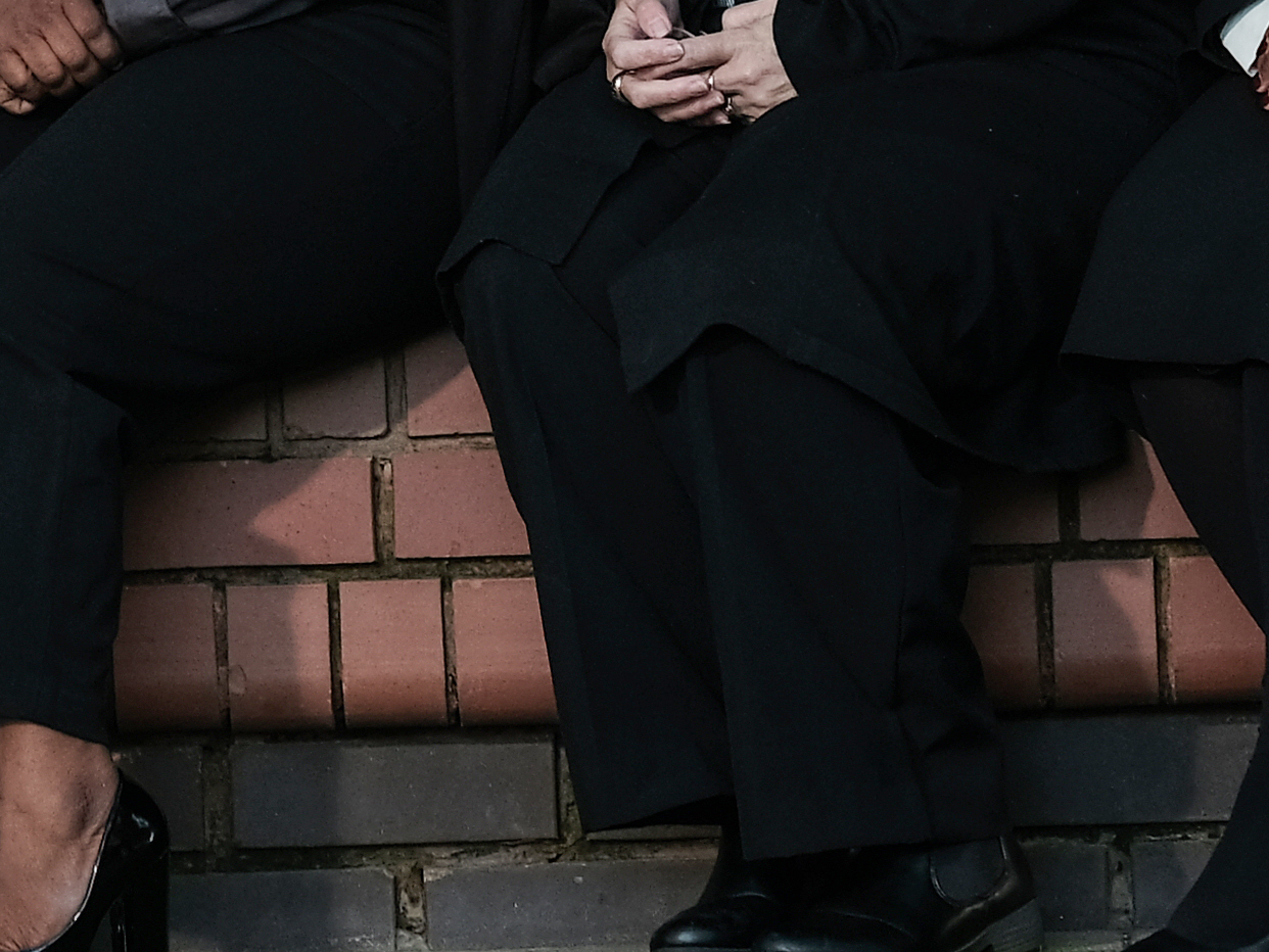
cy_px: -576
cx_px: -688
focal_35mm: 664
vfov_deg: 2.2
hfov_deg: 3.0
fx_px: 24347
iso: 320
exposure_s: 1/100
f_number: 5
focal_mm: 95
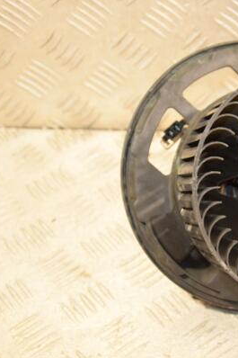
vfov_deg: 23.7
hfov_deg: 15.5
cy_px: 179
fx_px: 854
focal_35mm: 86
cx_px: 258
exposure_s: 1/125
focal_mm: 38
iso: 800
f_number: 5
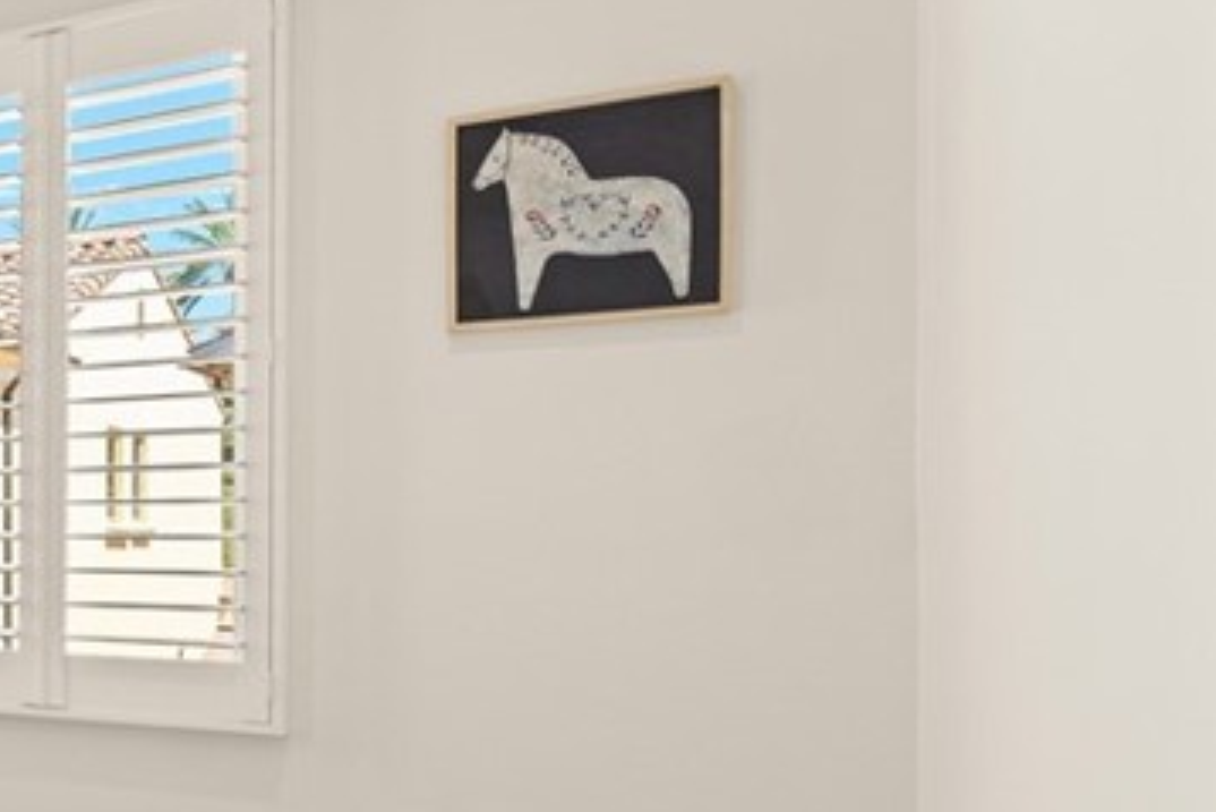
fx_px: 1352
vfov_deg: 33.1
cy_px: 542
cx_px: -499
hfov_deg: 31.5
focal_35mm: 40
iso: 320
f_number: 6.3
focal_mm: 14
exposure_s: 1/20
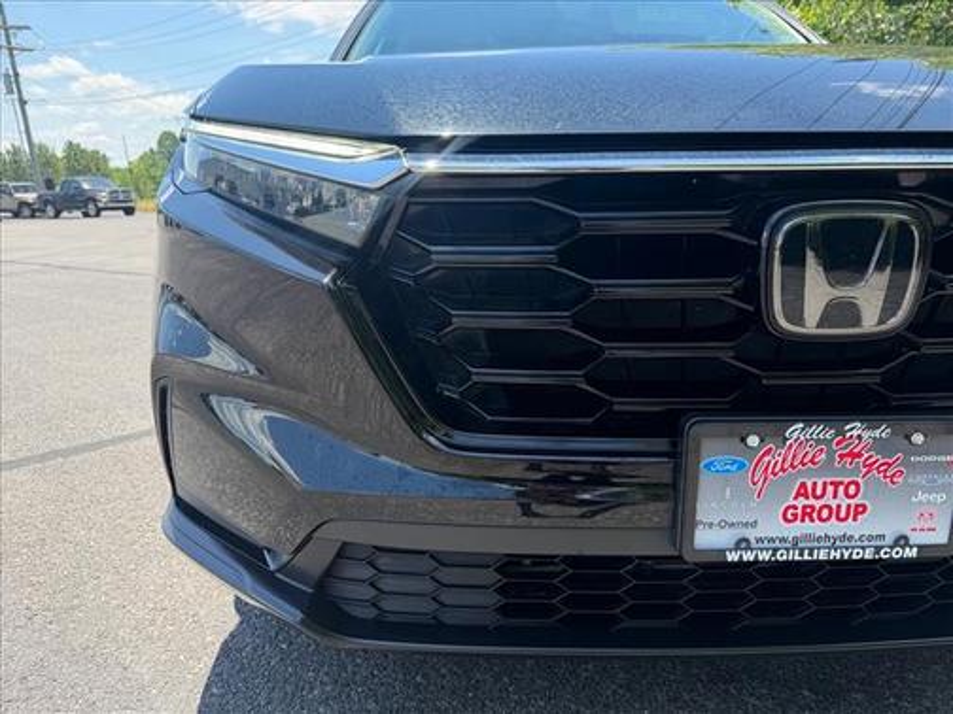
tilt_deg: -16.3
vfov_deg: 56.8
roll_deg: +3.1
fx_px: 661
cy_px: 357
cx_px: 476
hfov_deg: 71.6
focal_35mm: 24
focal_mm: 6.76
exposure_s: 1/943
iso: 80
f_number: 1.78
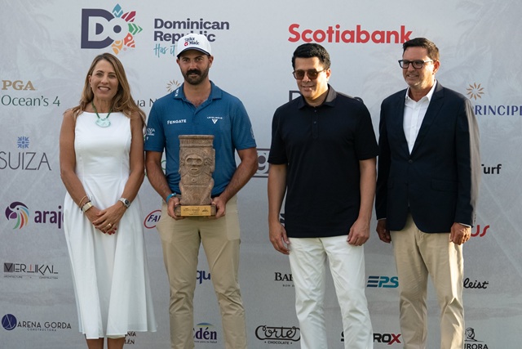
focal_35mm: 130
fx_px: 1890
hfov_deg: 15.7
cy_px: 133
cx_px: 242
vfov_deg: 10.5
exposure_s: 1/1250
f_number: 2.8
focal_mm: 105
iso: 800
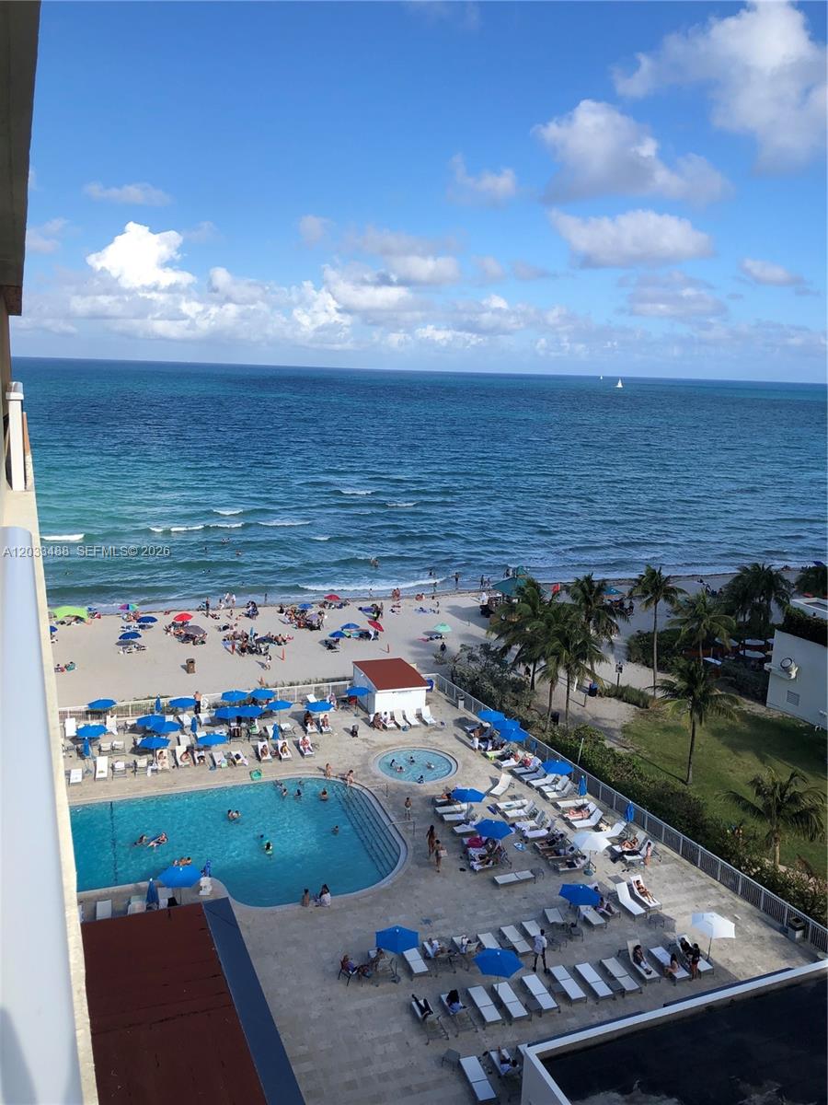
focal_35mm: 28
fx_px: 893
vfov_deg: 63.4
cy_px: 552
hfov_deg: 49.7
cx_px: 414
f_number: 1.8
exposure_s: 1/1675
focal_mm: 3.99
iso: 20
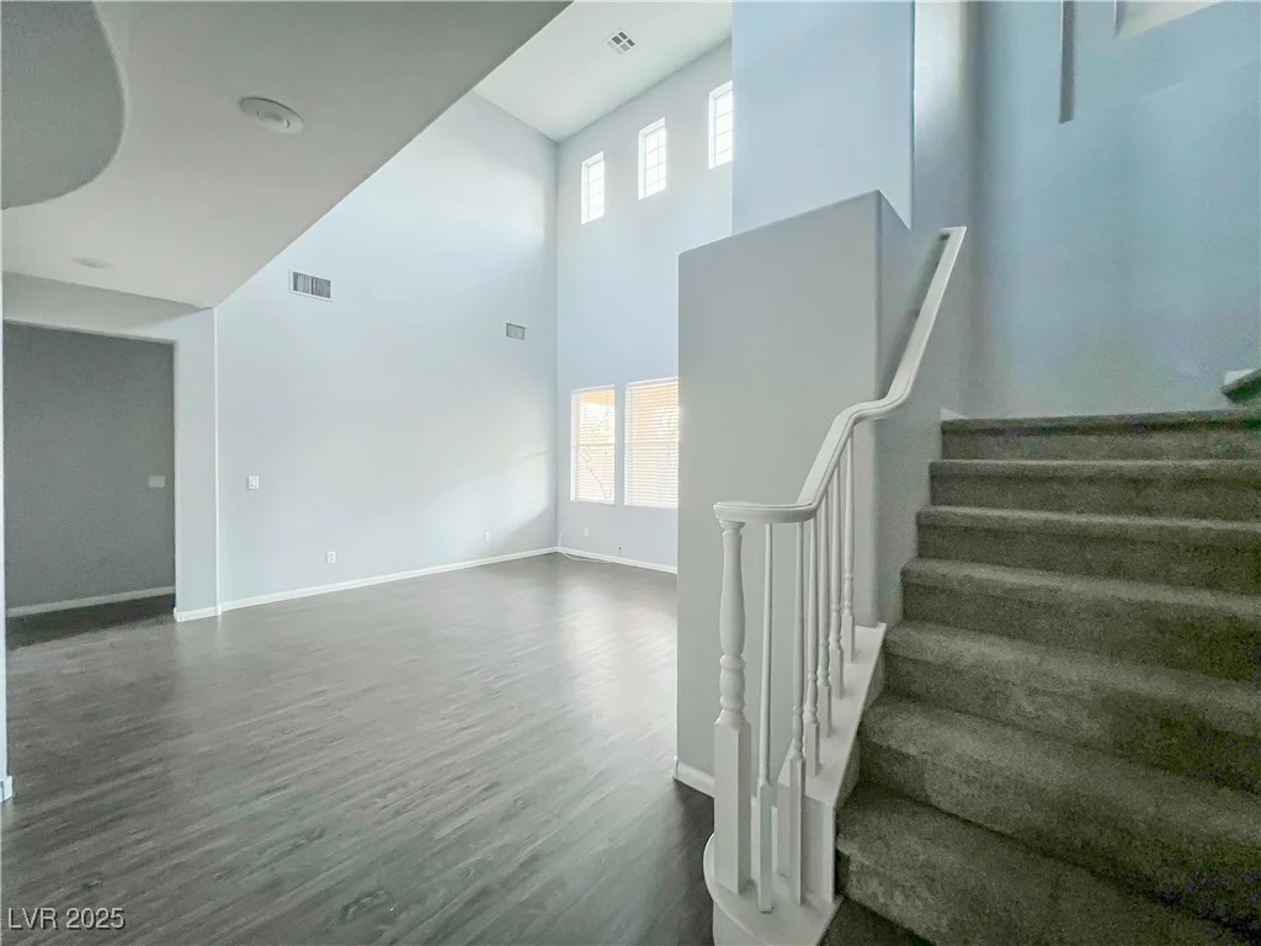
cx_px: 630
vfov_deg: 89.9
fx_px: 474
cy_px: 473
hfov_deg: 106.2
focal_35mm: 13
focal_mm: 1.57
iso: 800
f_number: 1.8
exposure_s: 1/60
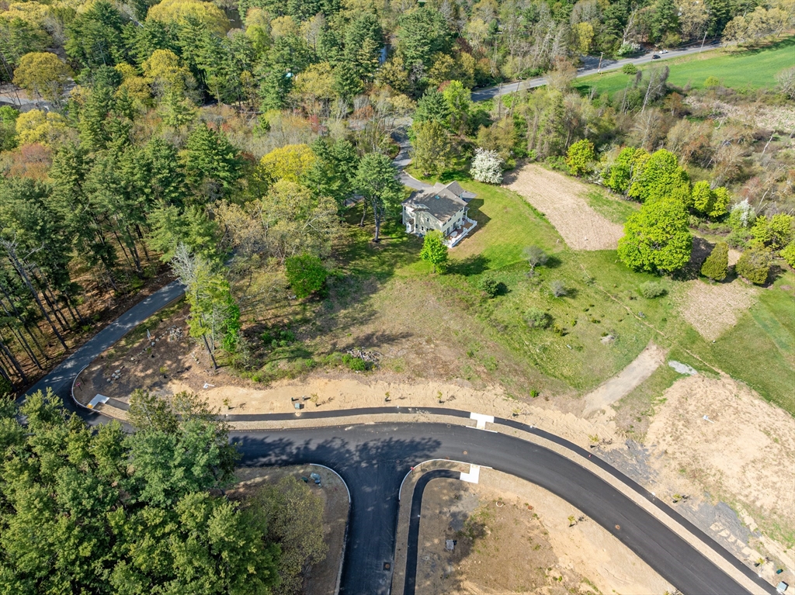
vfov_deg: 56.8
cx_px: 398
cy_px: 298
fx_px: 551
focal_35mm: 24
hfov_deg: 71.6
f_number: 5.6
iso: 100
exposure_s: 1/240
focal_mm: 12.29
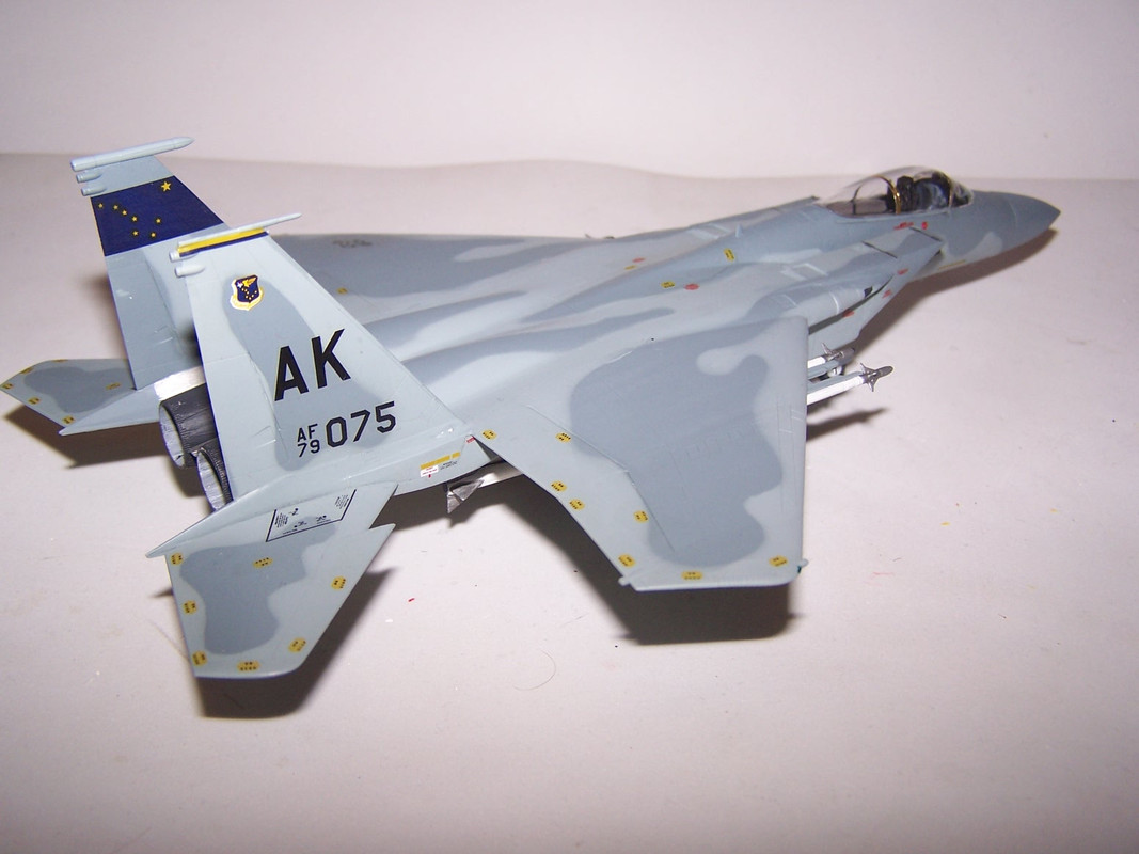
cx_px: 570
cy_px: 427
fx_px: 1250
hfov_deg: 49.0
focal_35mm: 38
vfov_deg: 37.7
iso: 80
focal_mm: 6.3
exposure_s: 1/60
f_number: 2.8
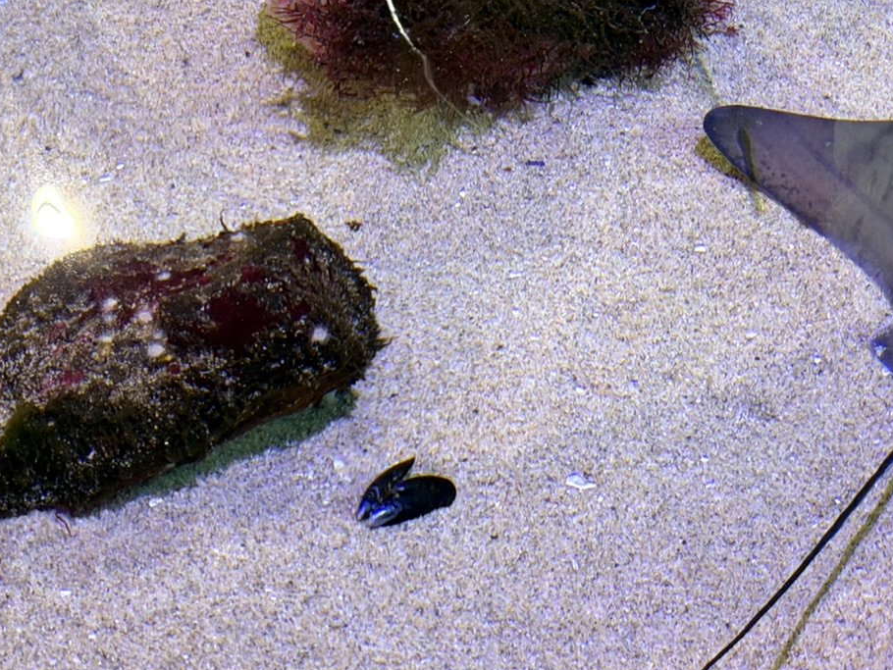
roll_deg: -2.1
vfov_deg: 13.6
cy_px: 93
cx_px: 871
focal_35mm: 108
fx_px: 2787
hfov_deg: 17.8
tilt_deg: -32.8
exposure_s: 1/41
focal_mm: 6.93
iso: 200
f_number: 1.48
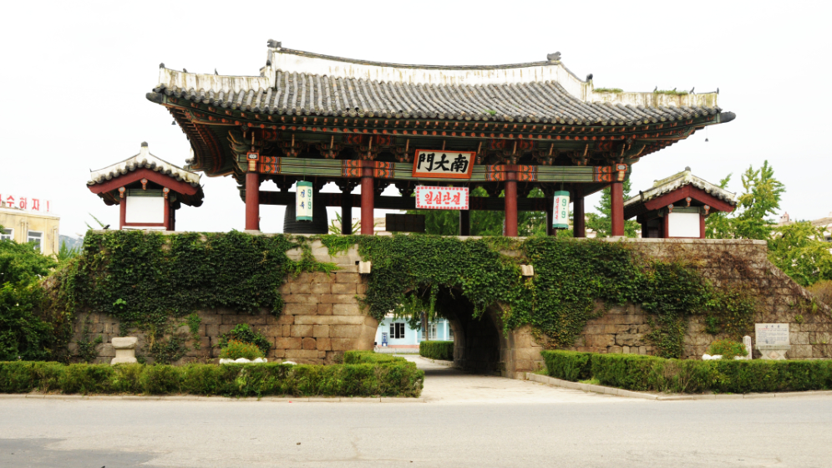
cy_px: 239
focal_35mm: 43
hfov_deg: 47.8
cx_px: 416
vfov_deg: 28.0
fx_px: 938
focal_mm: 27
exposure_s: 1/500
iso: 640
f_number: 11
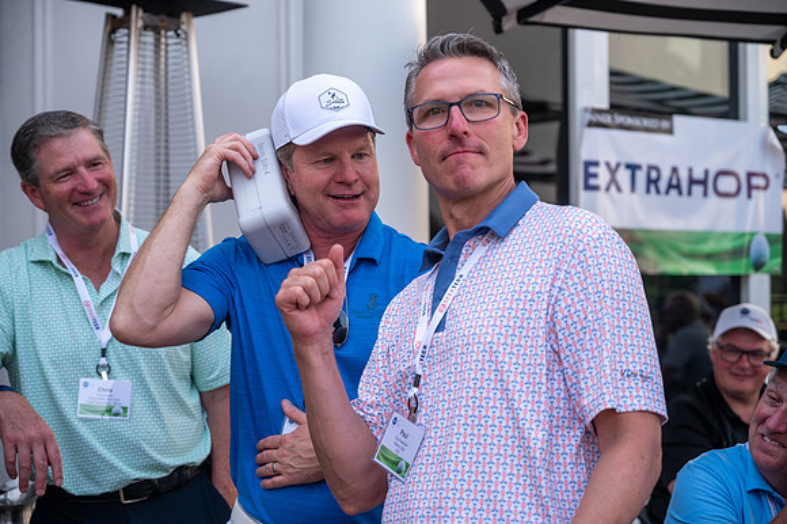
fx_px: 1529
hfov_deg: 28.9
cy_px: 262
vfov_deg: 19.4
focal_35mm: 70
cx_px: 394
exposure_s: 1/500
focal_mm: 70
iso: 500
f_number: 4
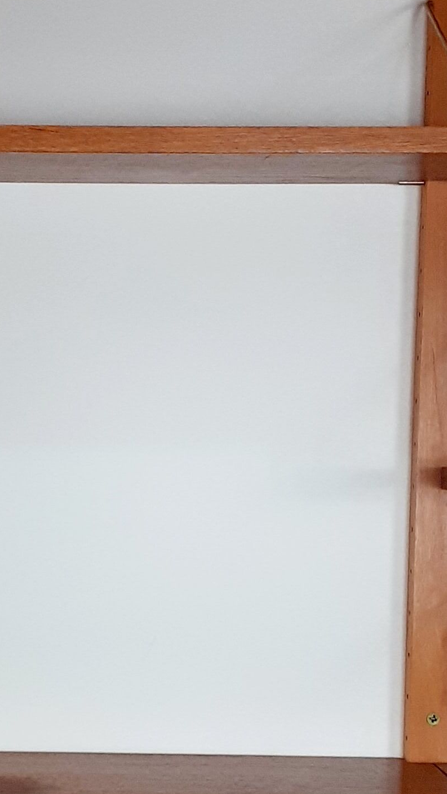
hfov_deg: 14.1
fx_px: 1791
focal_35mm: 85
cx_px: 39
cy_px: 588
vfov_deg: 24.8
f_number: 1.9
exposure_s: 1/100
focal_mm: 3.6
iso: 64
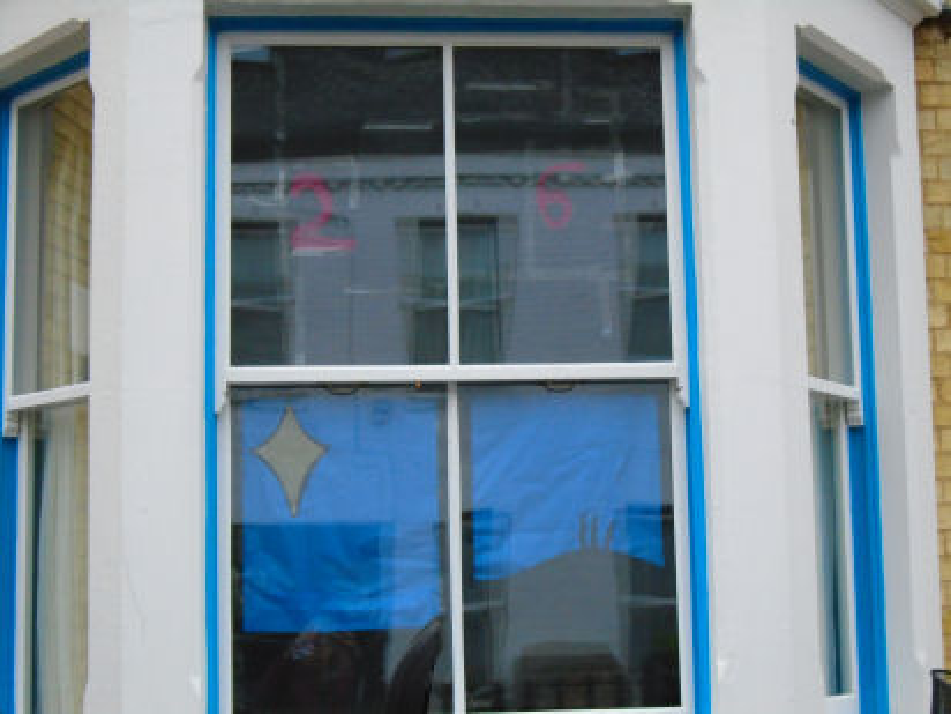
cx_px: 476
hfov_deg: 28.6
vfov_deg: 21.6
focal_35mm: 68
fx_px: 1868
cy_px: 357
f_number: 5.5
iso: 400
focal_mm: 12
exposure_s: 1/100
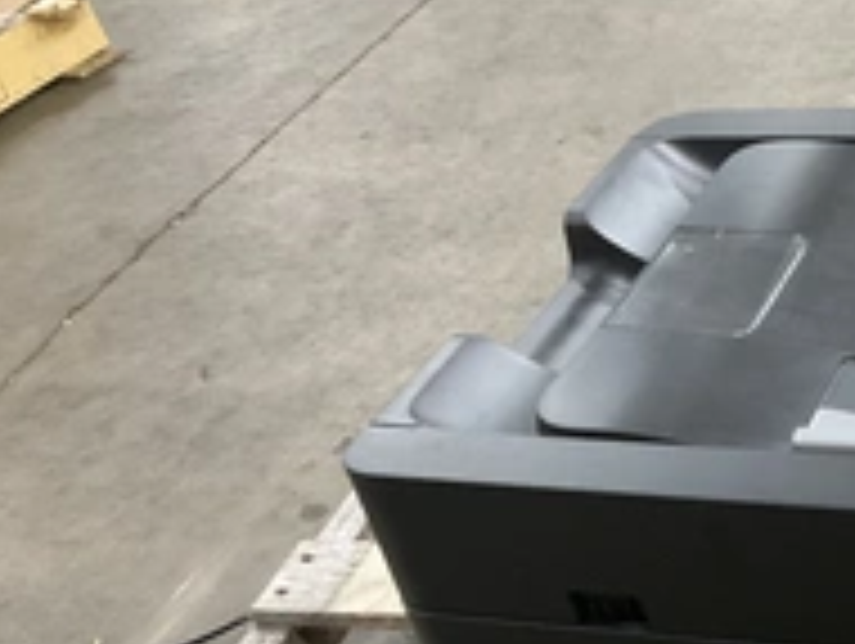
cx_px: 891
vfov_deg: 23.3
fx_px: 1509
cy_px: 612
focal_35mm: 61
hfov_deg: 29.2
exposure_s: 1/40
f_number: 1.8
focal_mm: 3
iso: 320
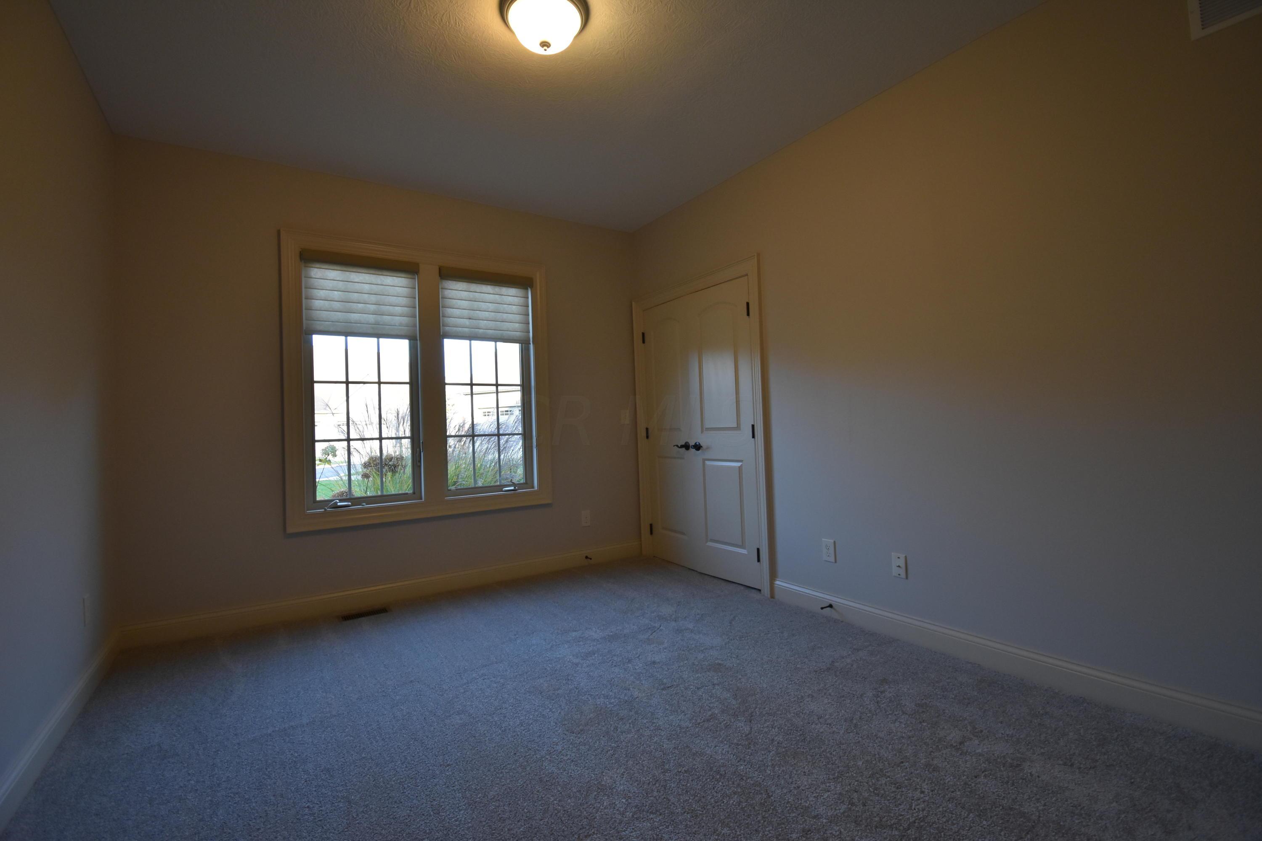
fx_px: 526
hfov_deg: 100.4
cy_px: 420
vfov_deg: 77.3
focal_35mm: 15
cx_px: 631
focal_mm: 10
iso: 800
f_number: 5
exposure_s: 1/100
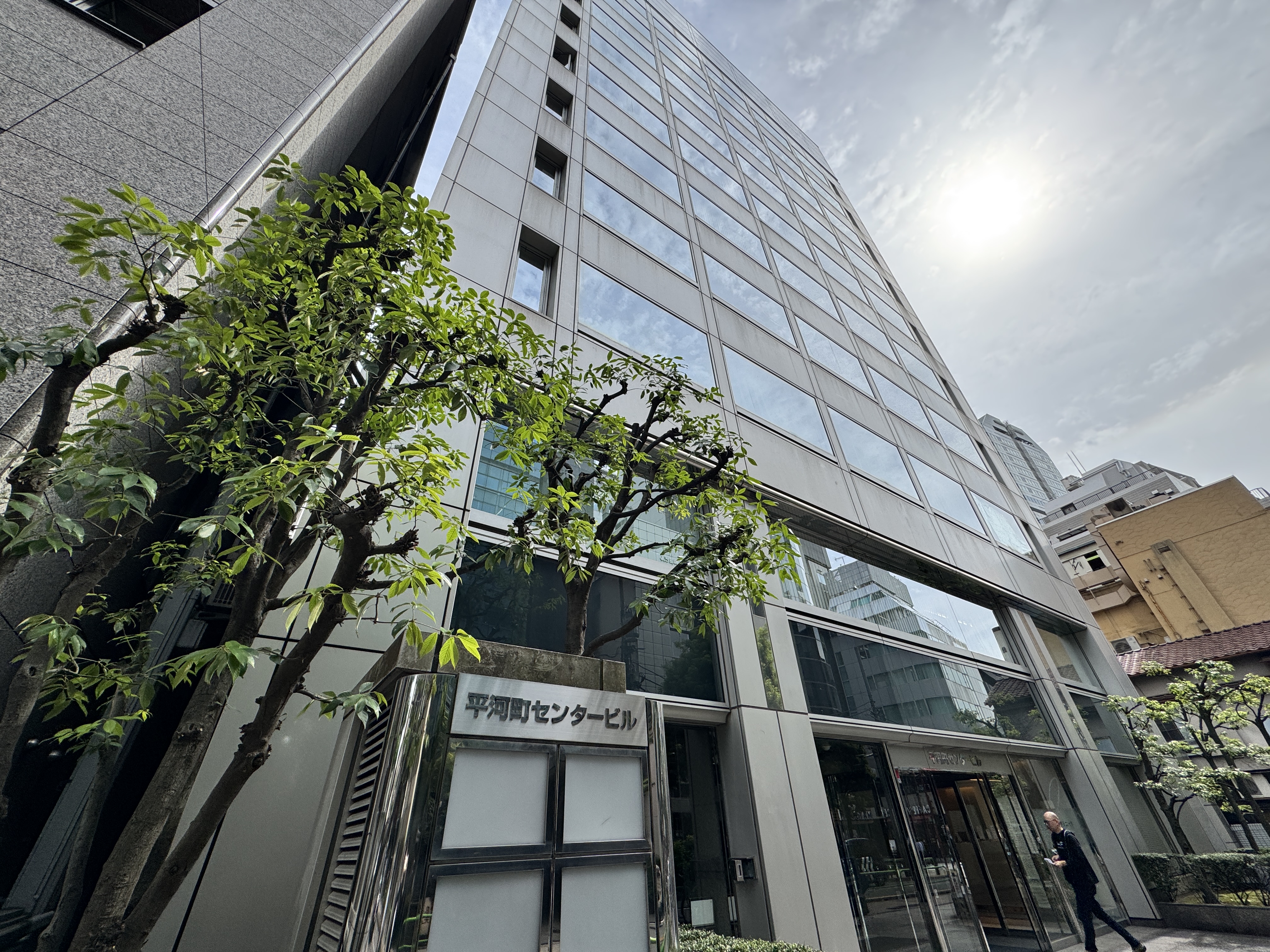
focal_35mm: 14
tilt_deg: +36.2
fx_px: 514
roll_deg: +2.9
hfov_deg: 102.1
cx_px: 635
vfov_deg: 85.7
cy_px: 476
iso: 50
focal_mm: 2.22
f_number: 2.2
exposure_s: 1/1420
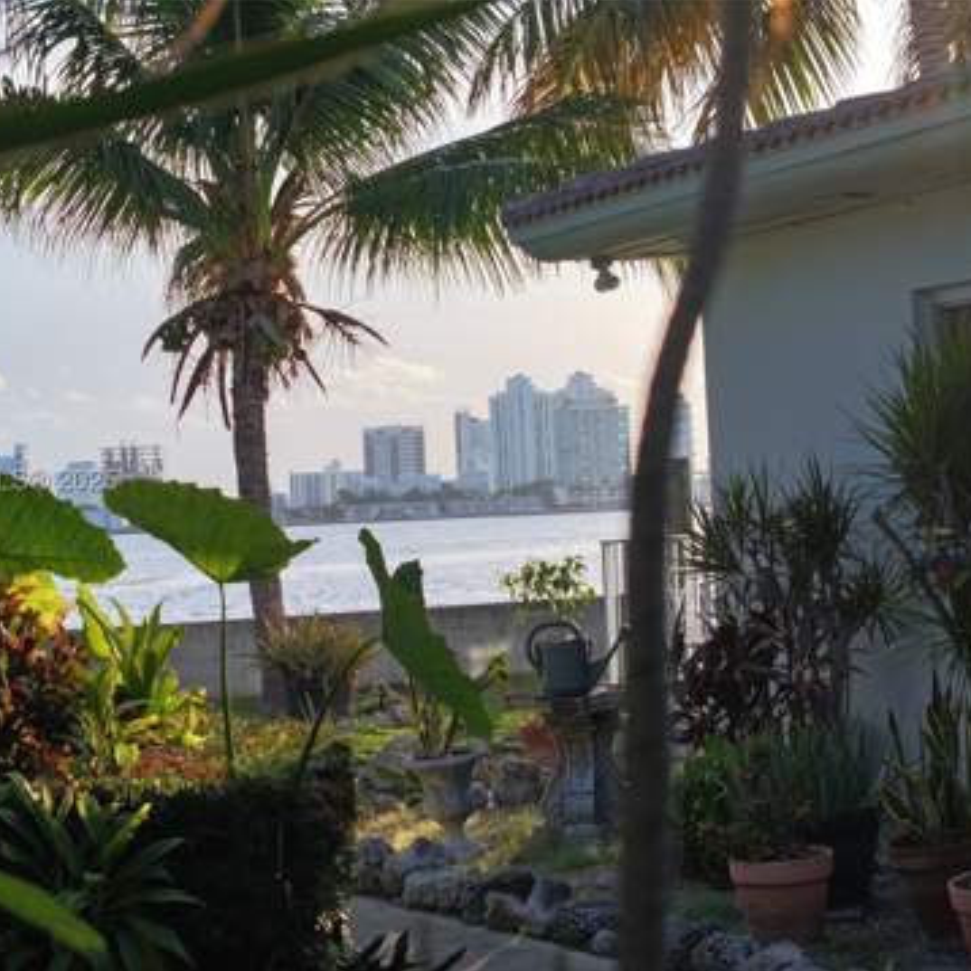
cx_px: 358
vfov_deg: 20.9
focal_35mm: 83
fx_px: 2634
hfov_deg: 20.8
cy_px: 486
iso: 100
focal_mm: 19.35
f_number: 2.8
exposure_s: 1/500
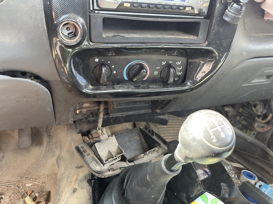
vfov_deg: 54.9
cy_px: 102
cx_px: 136
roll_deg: -0.7
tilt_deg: -27.6
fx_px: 197
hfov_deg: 69.4
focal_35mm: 25
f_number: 1.6
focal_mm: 5.1
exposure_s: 1/63
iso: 125
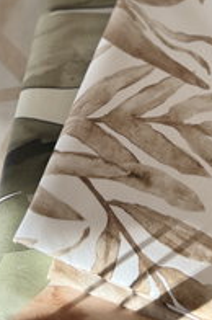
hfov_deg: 19.9
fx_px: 603
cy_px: -53
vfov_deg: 26.7
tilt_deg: -58.7
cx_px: 139
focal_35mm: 68
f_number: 1.78
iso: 100
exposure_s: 1/967
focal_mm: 6.76
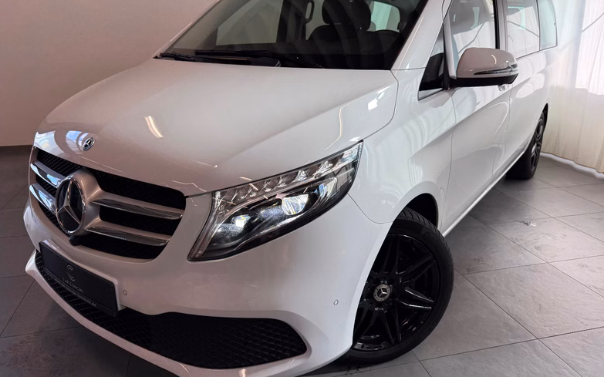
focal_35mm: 26
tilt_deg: -16.2
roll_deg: +0.2
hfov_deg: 70.4
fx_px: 428
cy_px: 168
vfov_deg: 47.5
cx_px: 298
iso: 100
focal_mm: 6.76
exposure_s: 1/309
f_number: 1.78
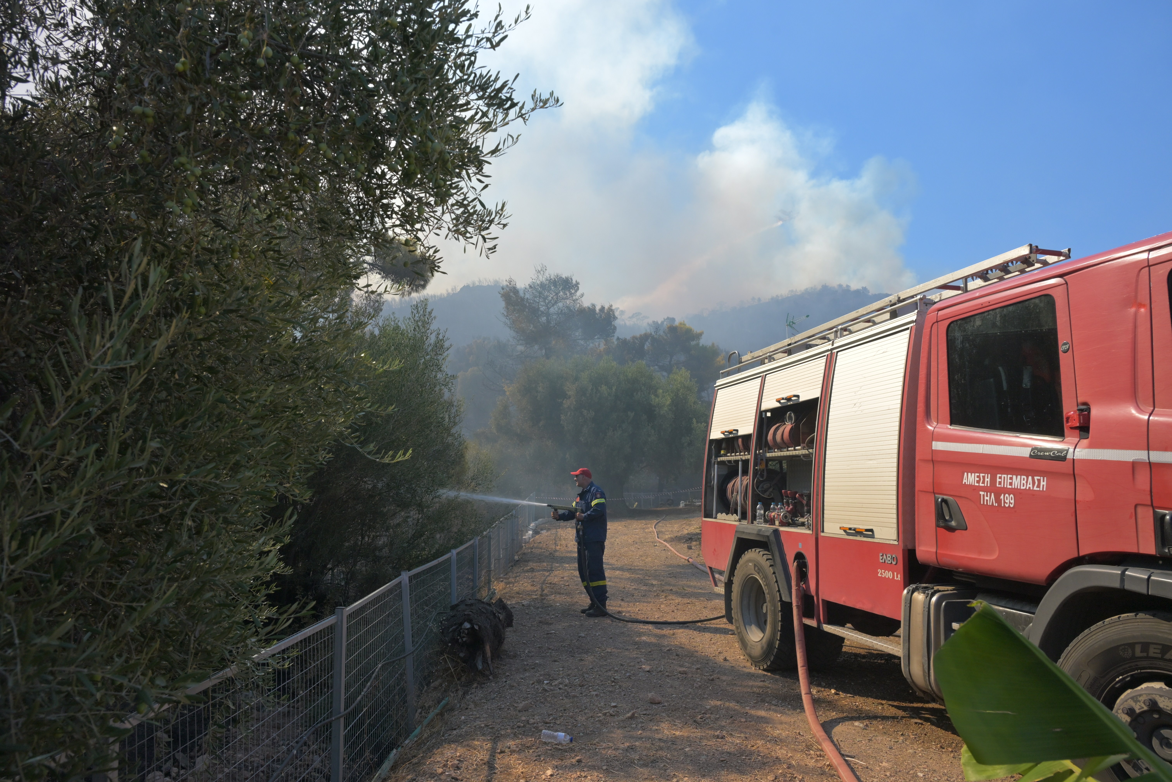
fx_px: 781
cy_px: 391
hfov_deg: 73.7
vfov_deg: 53.1
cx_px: 586
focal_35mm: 24
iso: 640
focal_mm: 24
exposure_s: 1/800
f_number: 9
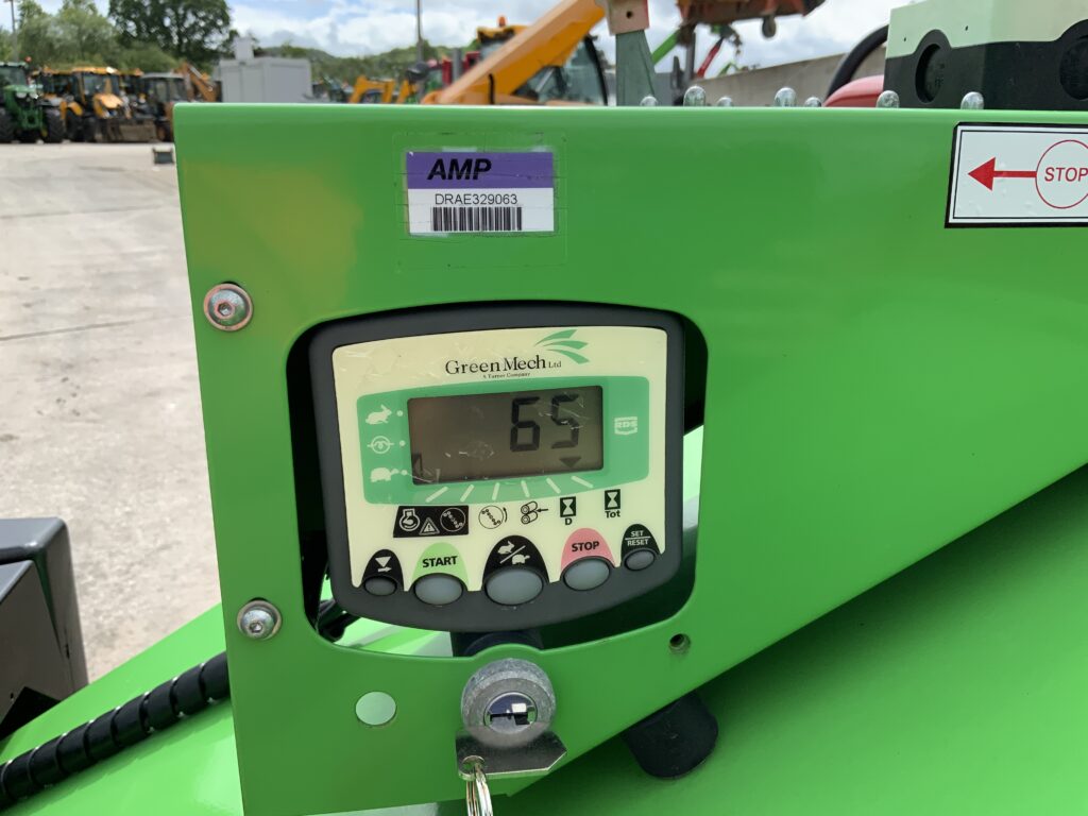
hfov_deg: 61.7
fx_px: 911
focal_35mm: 29
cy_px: 408
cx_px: 544
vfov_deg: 48.2
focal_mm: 3
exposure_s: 1/1144
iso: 16
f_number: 1.8
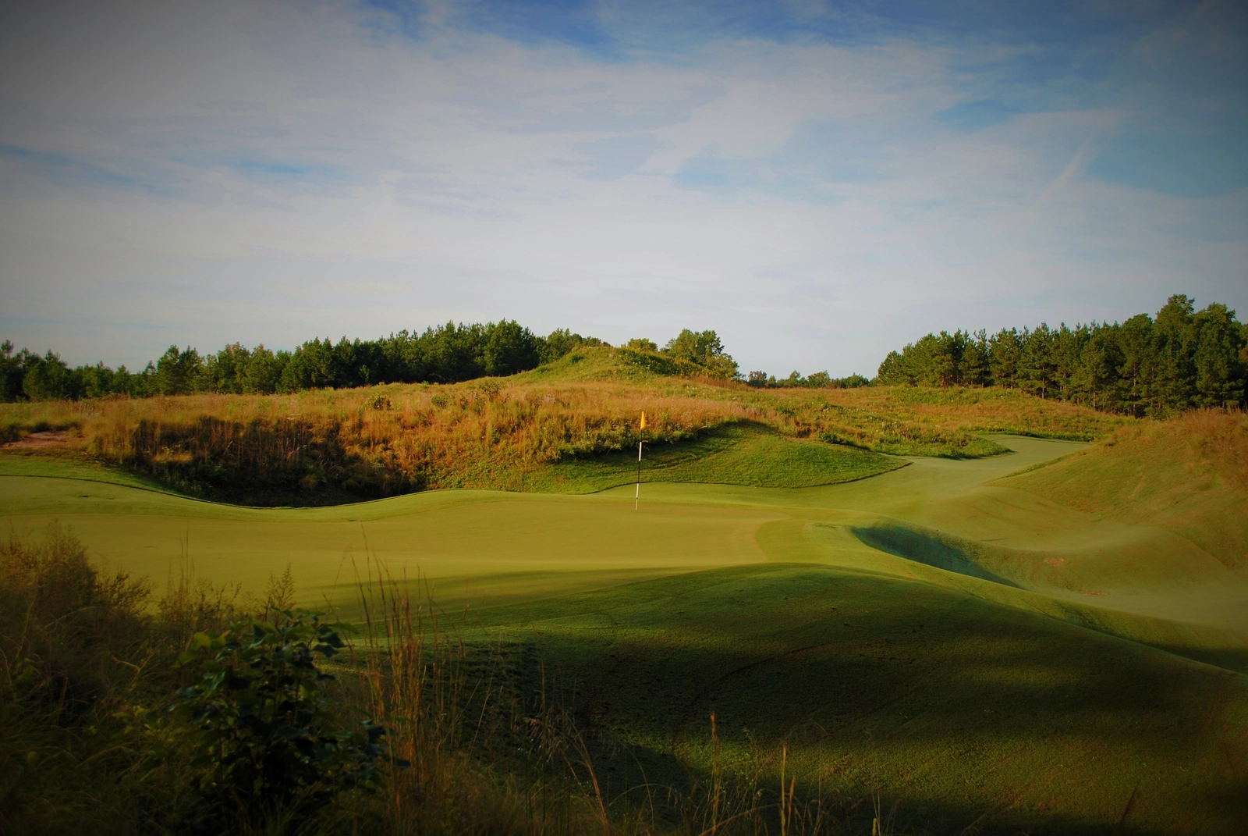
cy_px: 418
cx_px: 624
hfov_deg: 53.1
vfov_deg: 37.0
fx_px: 1249
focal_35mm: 36
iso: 100
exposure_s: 1/160
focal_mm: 24
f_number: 6.3
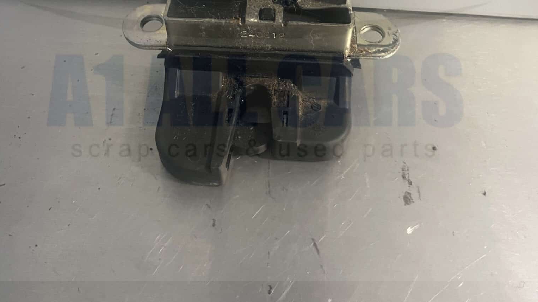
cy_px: 11
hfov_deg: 52.8
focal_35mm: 38
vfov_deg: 29.4
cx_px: 268
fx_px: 542
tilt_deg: -48.0
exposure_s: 1/50
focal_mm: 5.1
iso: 500
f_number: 1.6
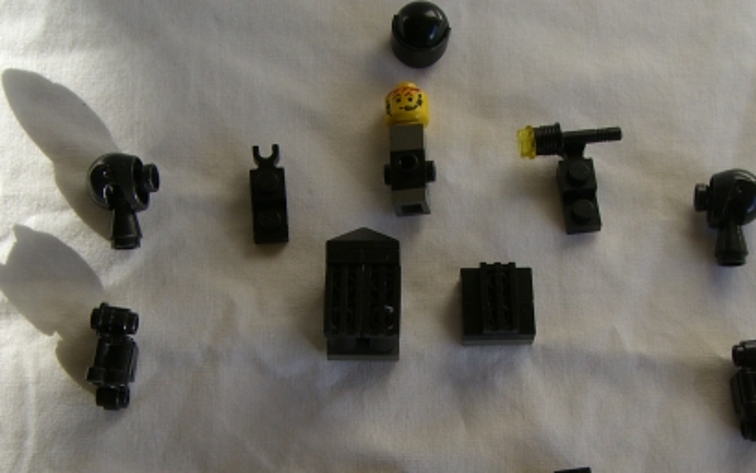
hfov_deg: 32.5
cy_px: 414
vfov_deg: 20.3
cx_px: 392
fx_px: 1299
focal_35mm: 63
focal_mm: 6.2
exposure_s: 1/125
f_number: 4.3
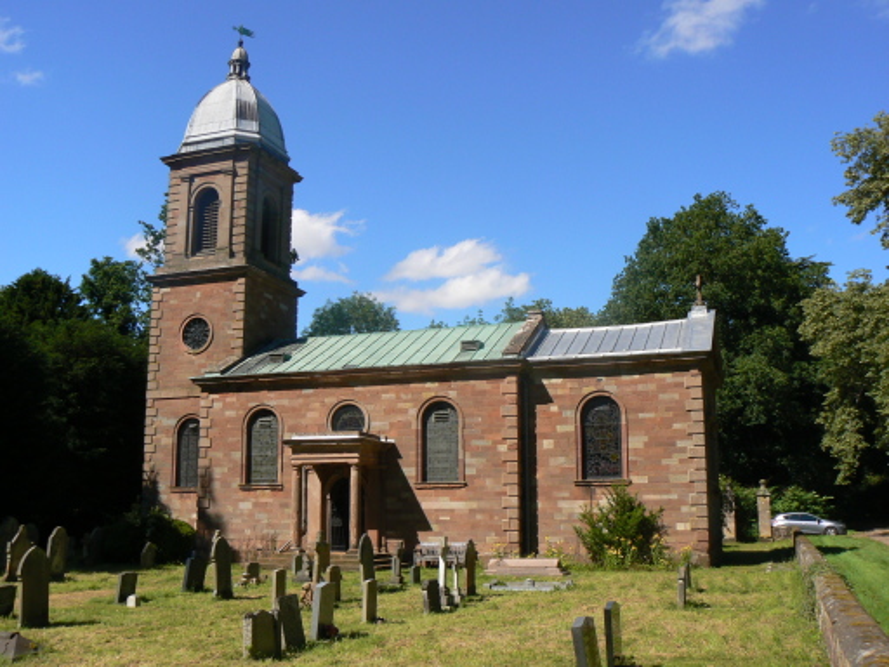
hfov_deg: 51.4
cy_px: 334
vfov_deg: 39.7
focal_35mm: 36
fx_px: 925
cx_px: 444
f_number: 6.3
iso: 80
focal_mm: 6
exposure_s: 1/500
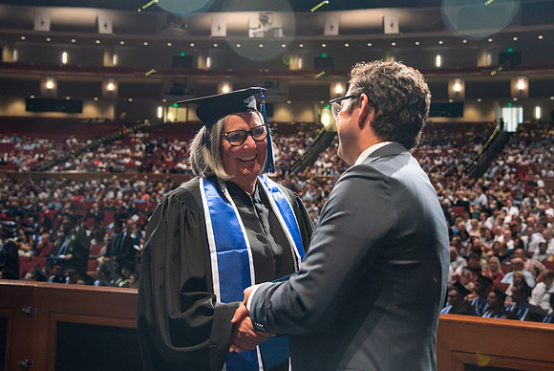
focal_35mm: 51
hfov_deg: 38.5
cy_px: 135
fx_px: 791
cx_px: 329
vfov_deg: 26.3
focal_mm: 38
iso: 4000
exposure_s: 1/200
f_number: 4
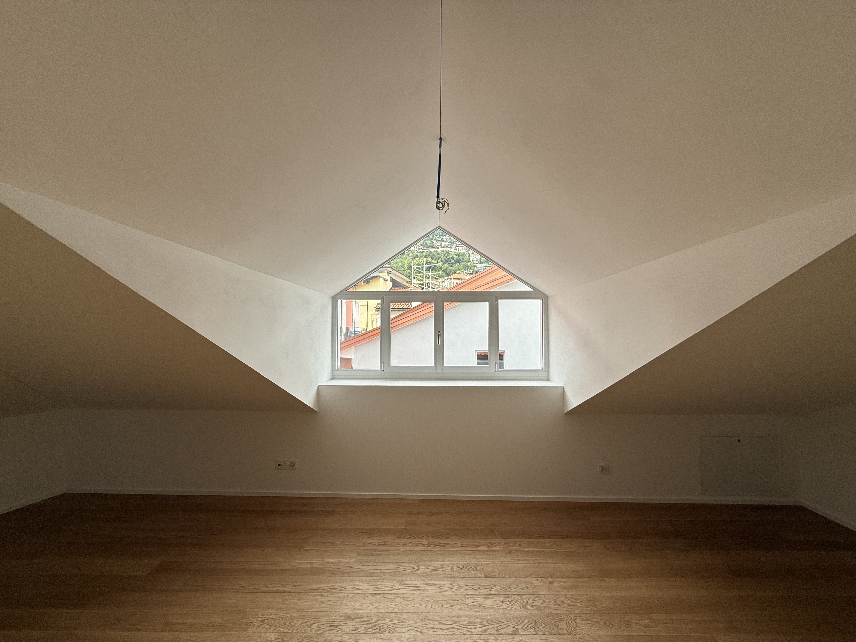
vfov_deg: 85.7
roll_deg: +0.1
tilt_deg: +2.7
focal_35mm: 14
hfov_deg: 102.1
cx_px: 428
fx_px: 346
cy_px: 321
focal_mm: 2.22
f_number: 2.2
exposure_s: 1/241
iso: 50
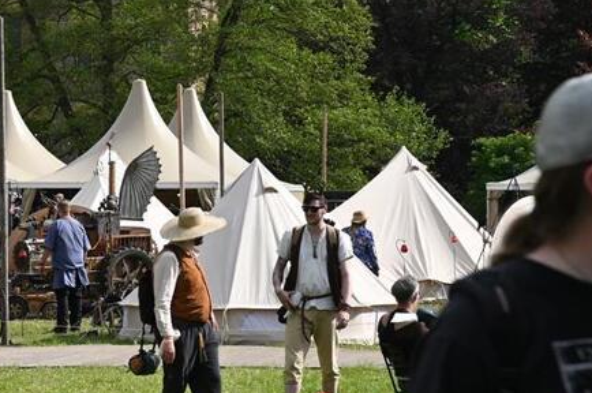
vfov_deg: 8.5
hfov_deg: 12.7
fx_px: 2627
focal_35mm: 160
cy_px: 96
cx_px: -42
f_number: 7.1
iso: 100
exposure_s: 1/400
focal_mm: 70
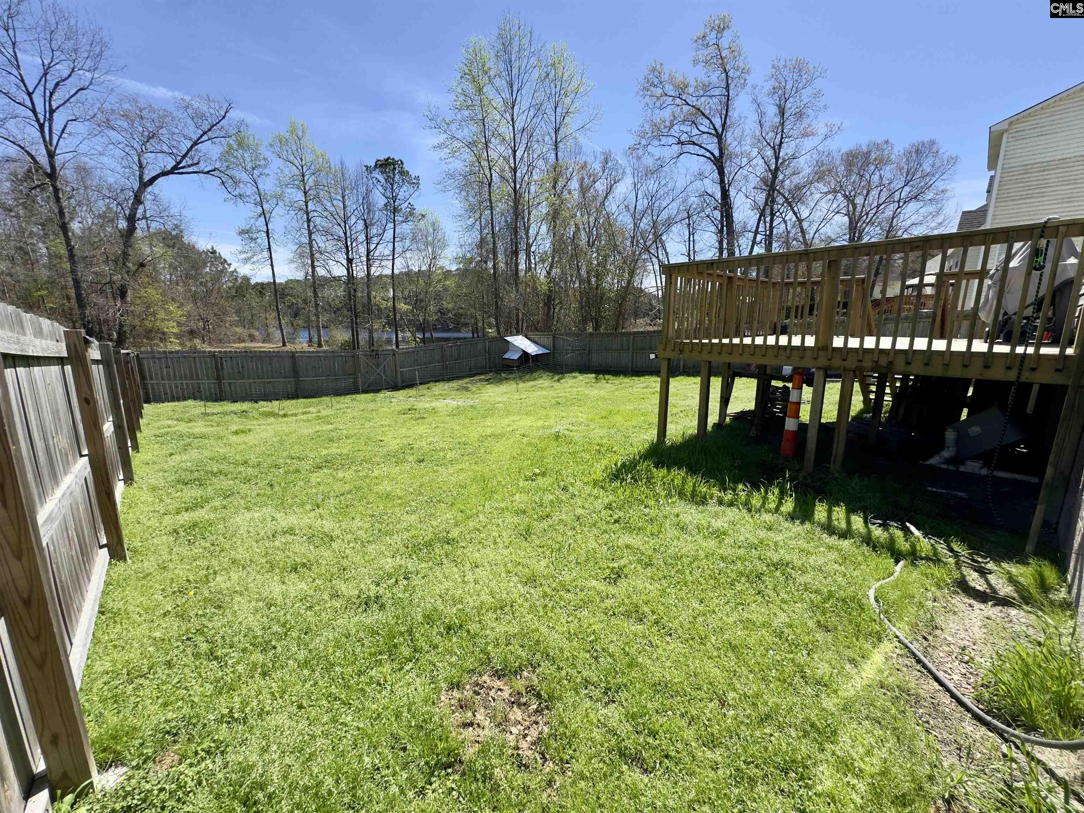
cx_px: 542
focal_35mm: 14
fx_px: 438
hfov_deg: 102.1
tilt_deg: -11.2
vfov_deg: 85.7
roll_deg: -0.4
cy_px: 406
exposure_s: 1/1143
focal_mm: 2.22
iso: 40
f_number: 2.2
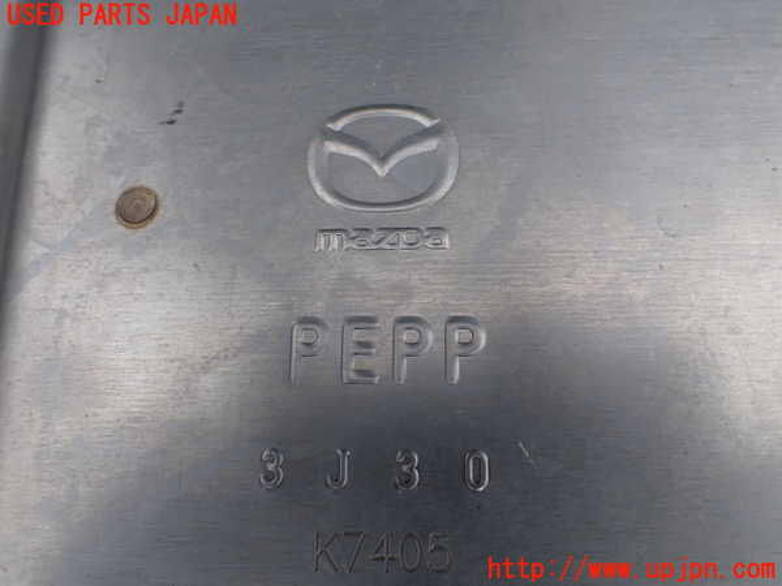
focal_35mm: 30
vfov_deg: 46.8
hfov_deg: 60.0
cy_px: 293
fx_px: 678
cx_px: 391
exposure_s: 1/800
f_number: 3.2
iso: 100
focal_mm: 5.4
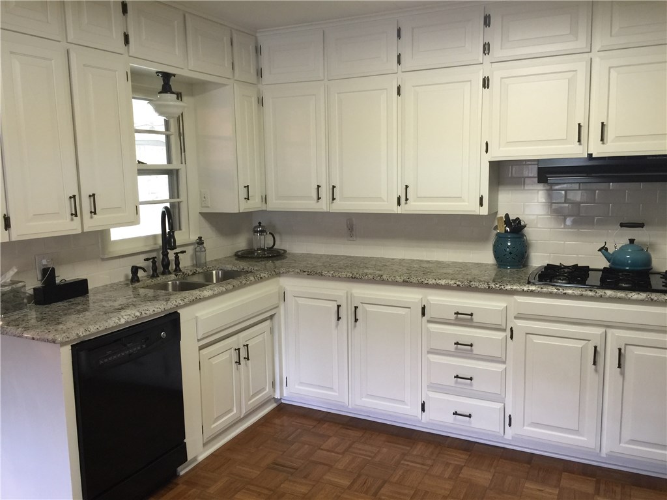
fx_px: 559
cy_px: 250
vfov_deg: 48.2
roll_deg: +0.8
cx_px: 334
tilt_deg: -7.8
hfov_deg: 61.7
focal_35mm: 29
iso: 64
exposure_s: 1/17
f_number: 2.2
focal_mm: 4.15
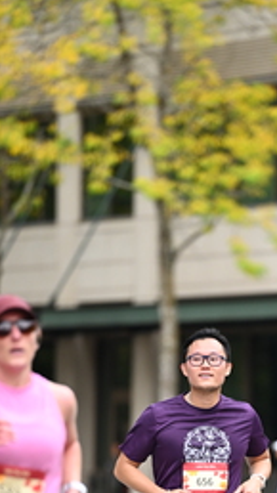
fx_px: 5841
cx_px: 251
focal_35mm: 447
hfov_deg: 2.7
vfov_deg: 4.8
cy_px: 455
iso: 640
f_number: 2.8
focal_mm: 200
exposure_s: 1/1600
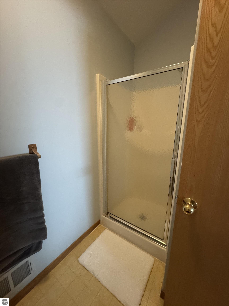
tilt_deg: -11.6
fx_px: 123
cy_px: 153
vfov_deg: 102.1
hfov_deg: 85.7
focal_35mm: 14
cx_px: 114
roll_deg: +0.0
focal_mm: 2.22
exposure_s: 1/60
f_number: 2.2
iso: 1000
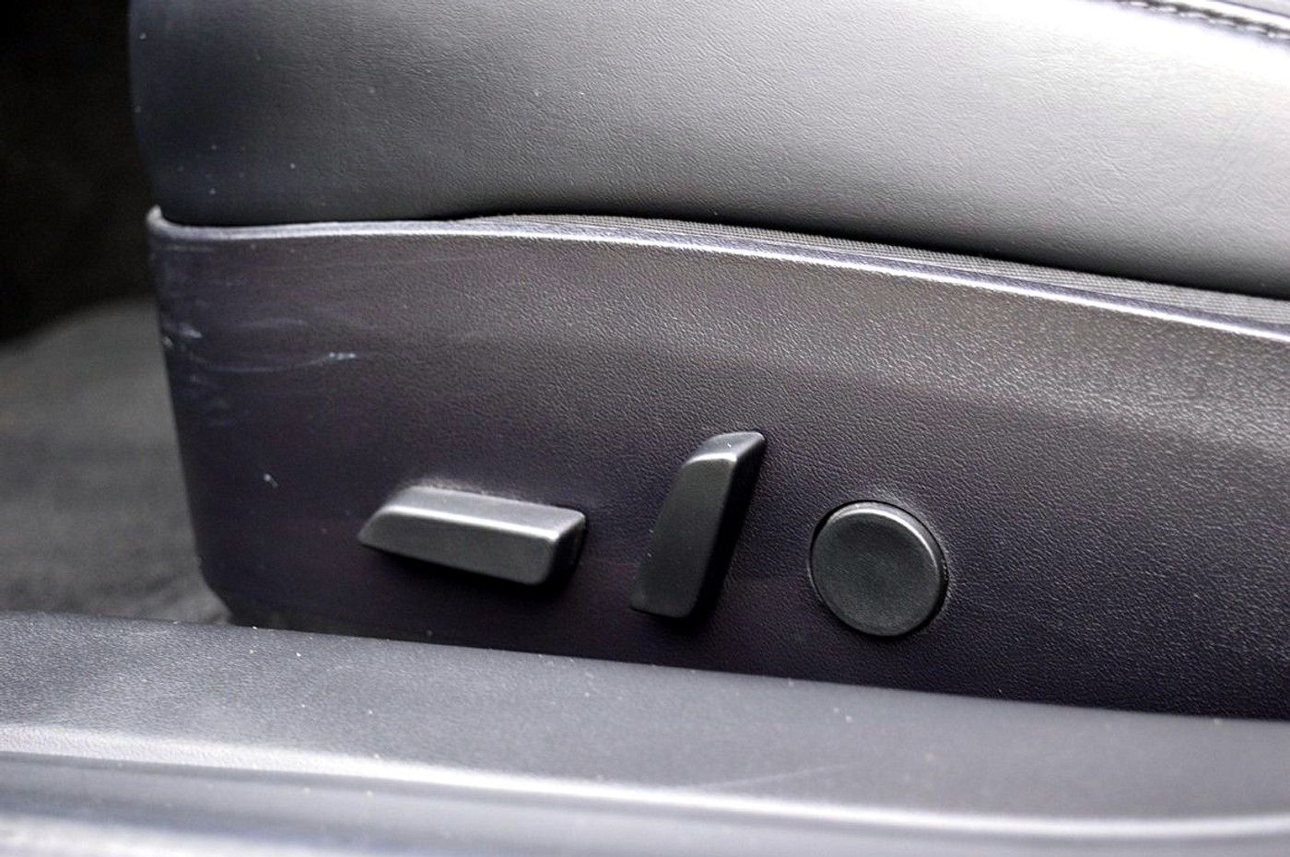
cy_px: 428
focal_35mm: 60
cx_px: 645
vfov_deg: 22.6
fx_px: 2147
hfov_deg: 33.4
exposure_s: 1/25
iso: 800
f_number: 5
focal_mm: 40
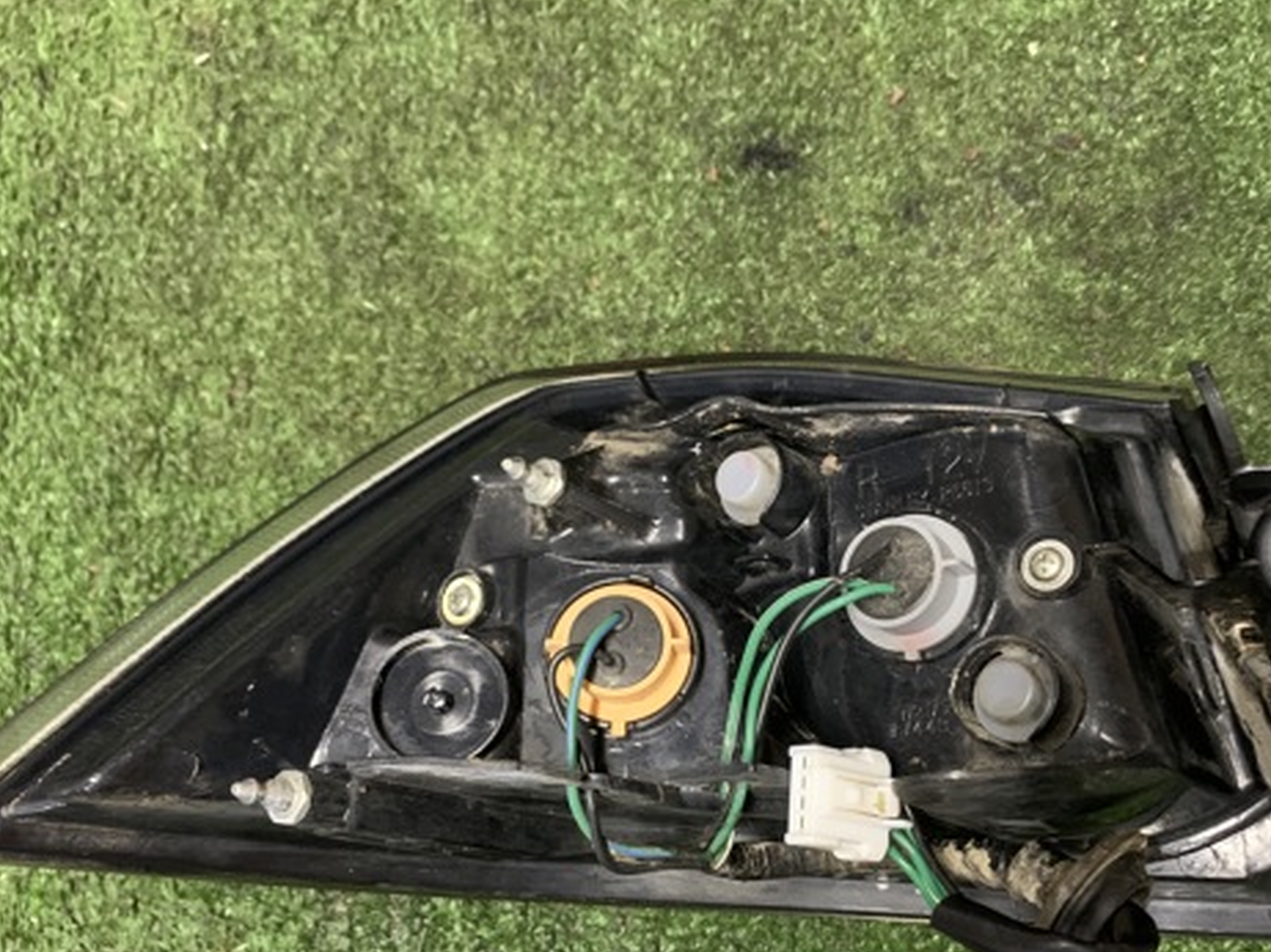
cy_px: 607
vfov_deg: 39.3
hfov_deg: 51.2
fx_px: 1321
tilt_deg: -79.8
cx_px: 732
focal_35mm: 36
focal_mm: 4.25
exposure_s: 1/30
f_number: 1.8
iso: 500
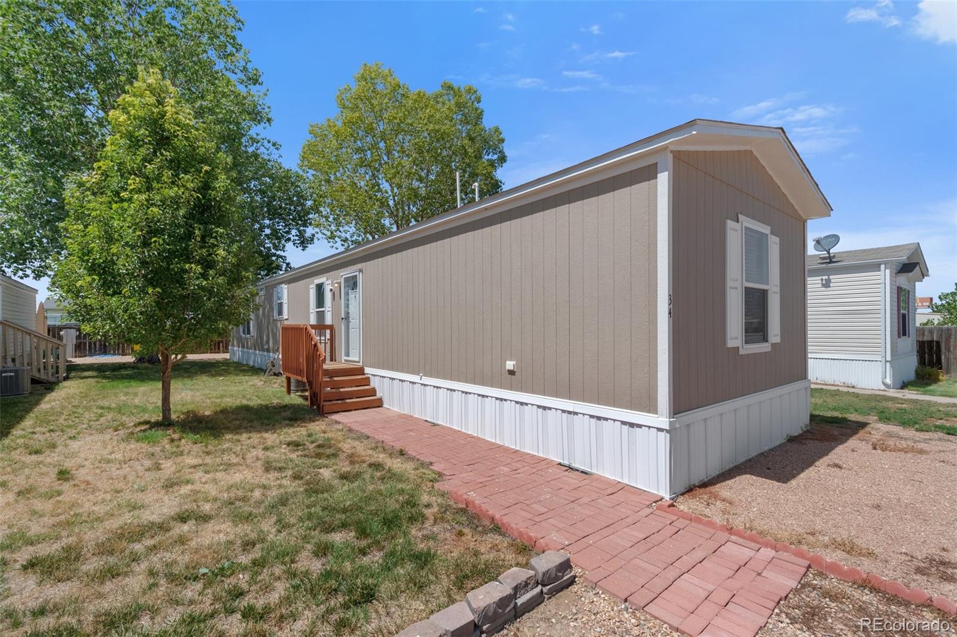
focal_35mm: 15
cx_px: 478
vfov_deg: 77.3
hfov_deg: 100.4
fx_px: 399
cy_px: 318
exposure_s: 1/400
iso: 400
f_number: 8
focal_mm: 10
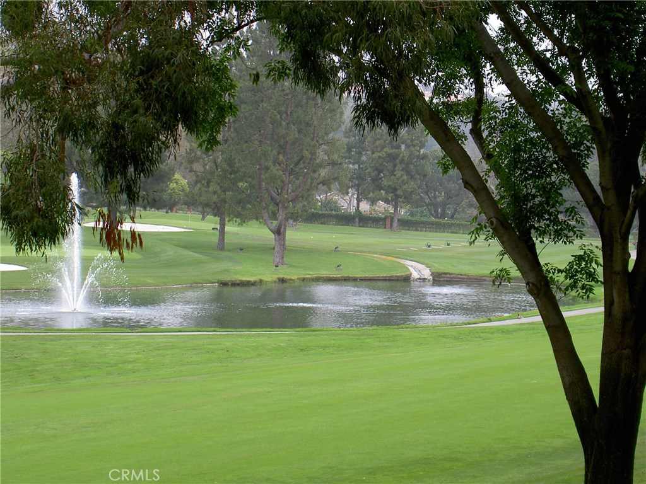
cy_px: 242
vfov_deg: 12.8
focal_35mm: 116
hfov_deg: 17.0
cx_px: 323
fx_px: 2165
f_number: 4.9
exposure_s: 1/160
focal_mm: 24
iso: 100
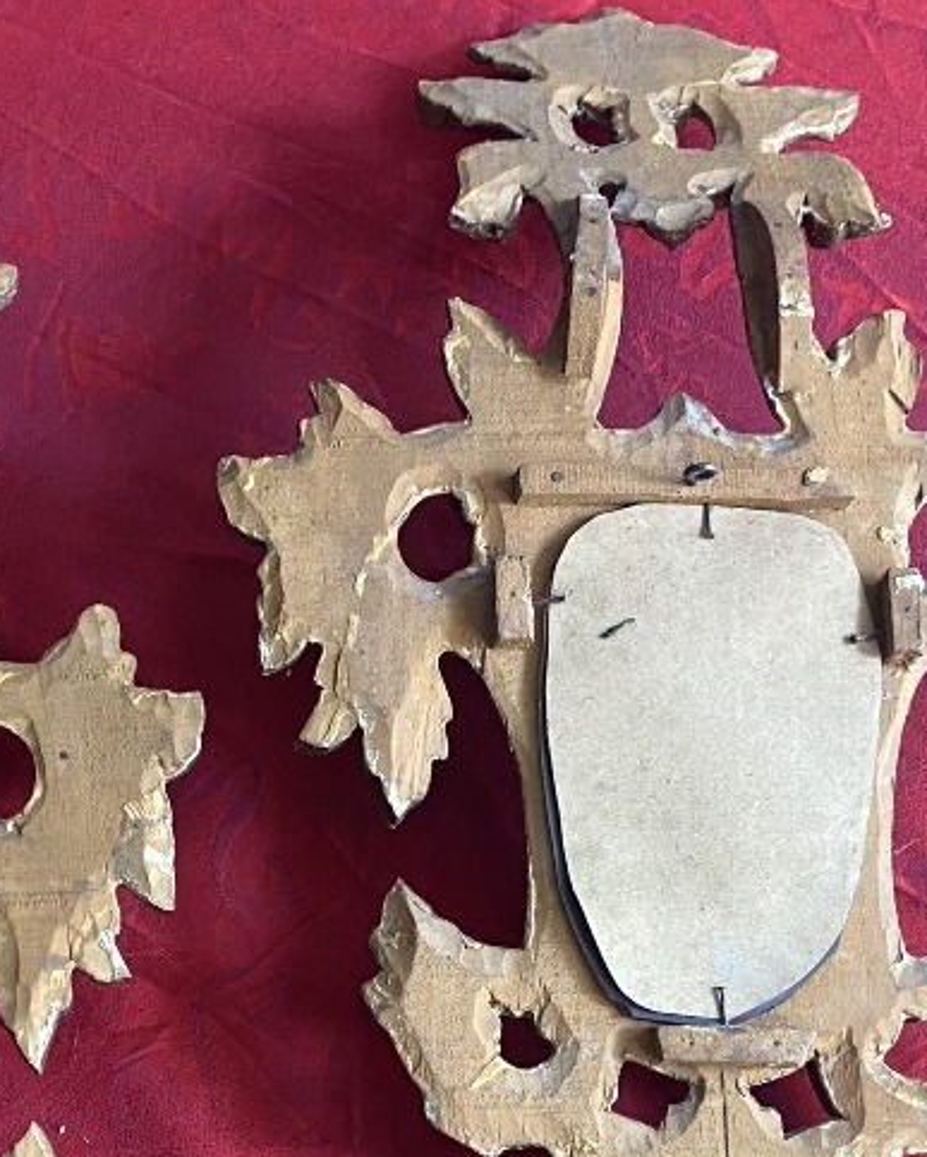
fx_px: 2159
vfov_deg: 29.6
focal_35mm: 63
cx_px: 196
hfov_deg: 23.9
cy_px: 838
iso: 320
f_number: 1.8
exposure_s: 1/60
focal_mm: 4.25
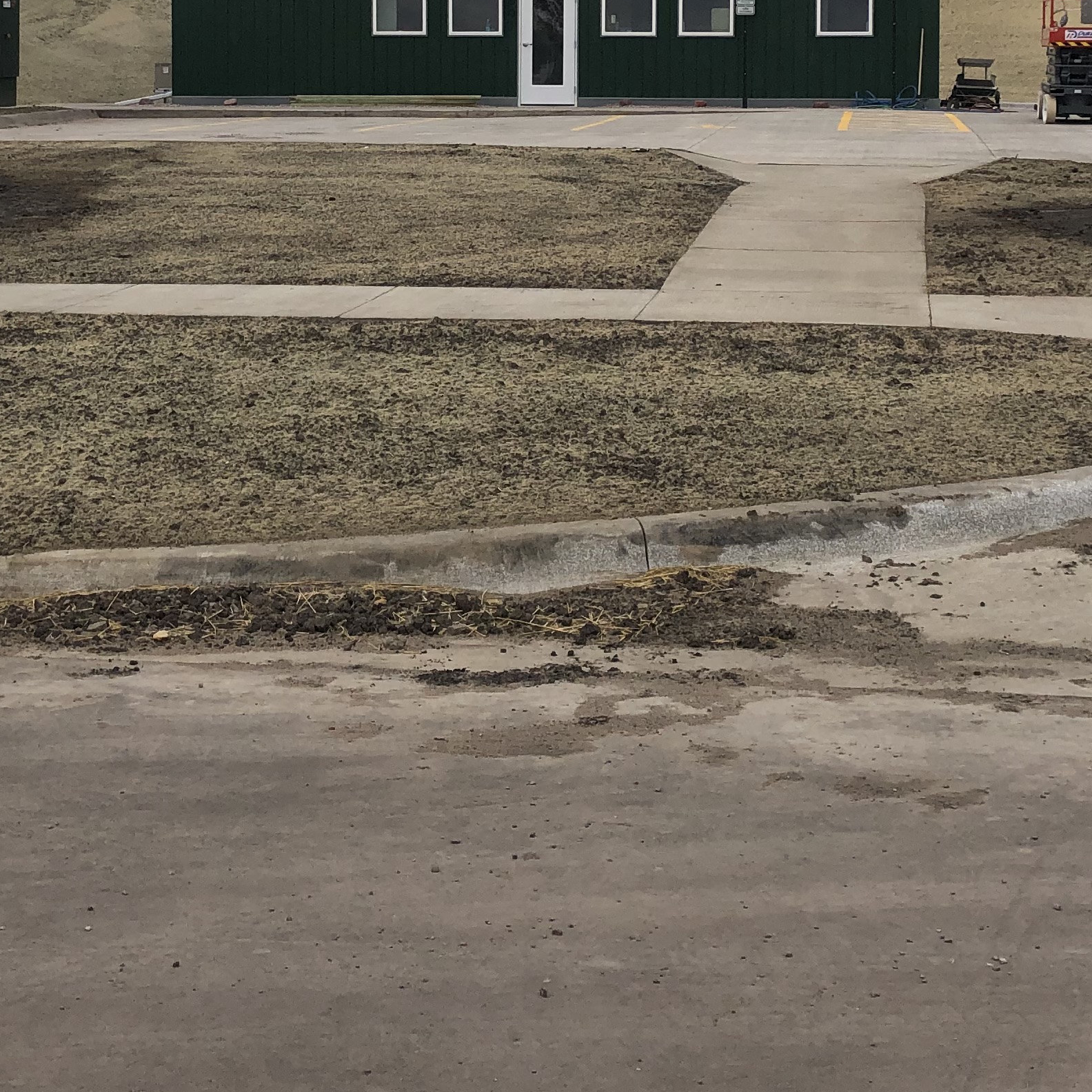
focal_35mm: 63
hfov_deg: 27.3
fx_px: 2248
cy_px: 136
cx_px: 612
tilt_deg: -0.7
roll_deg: -0.5
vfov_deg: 26.5
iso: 20
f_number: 1.8
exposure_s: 1/1567
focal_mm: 4
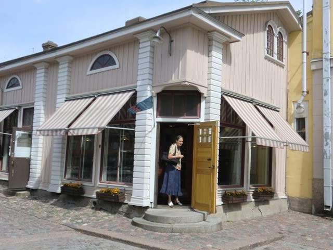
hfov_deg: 51.4
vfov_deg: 39.7
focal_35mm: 36
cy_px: 125
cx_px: 166
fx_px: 346
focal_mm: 6.51
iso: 64
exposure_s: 1/800
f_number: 3.1
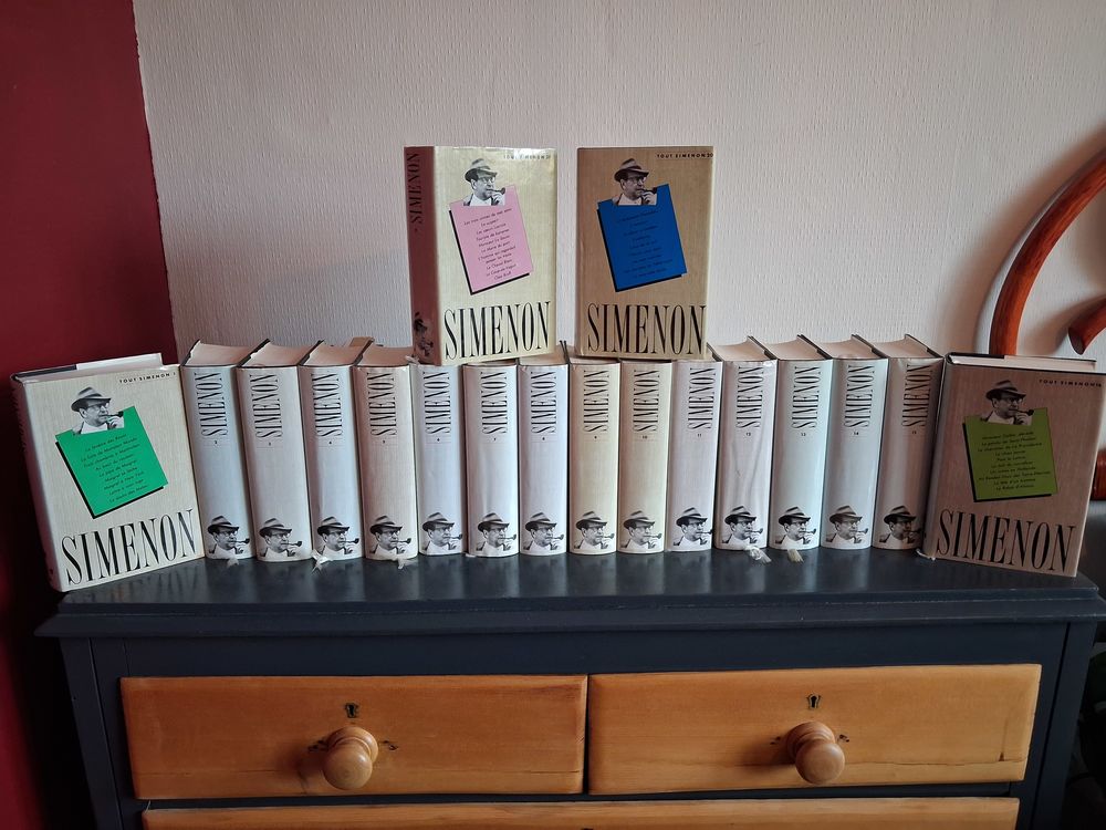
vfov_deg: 51.4
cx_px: 553
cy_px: 415
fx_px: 863
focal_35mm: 27
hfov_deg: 65.3
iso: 400
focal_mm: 4
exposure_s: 1/40
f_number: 1.8
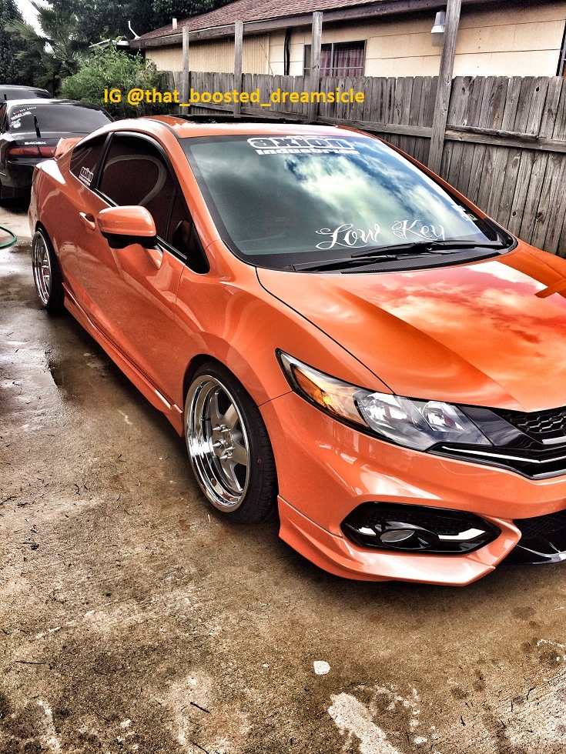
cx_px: 283
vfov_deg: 60.0
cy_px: 377
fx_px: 654
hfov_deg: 46.8
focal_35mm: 30
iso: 32
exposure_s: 1/451
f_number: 2.2
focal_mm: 4.12
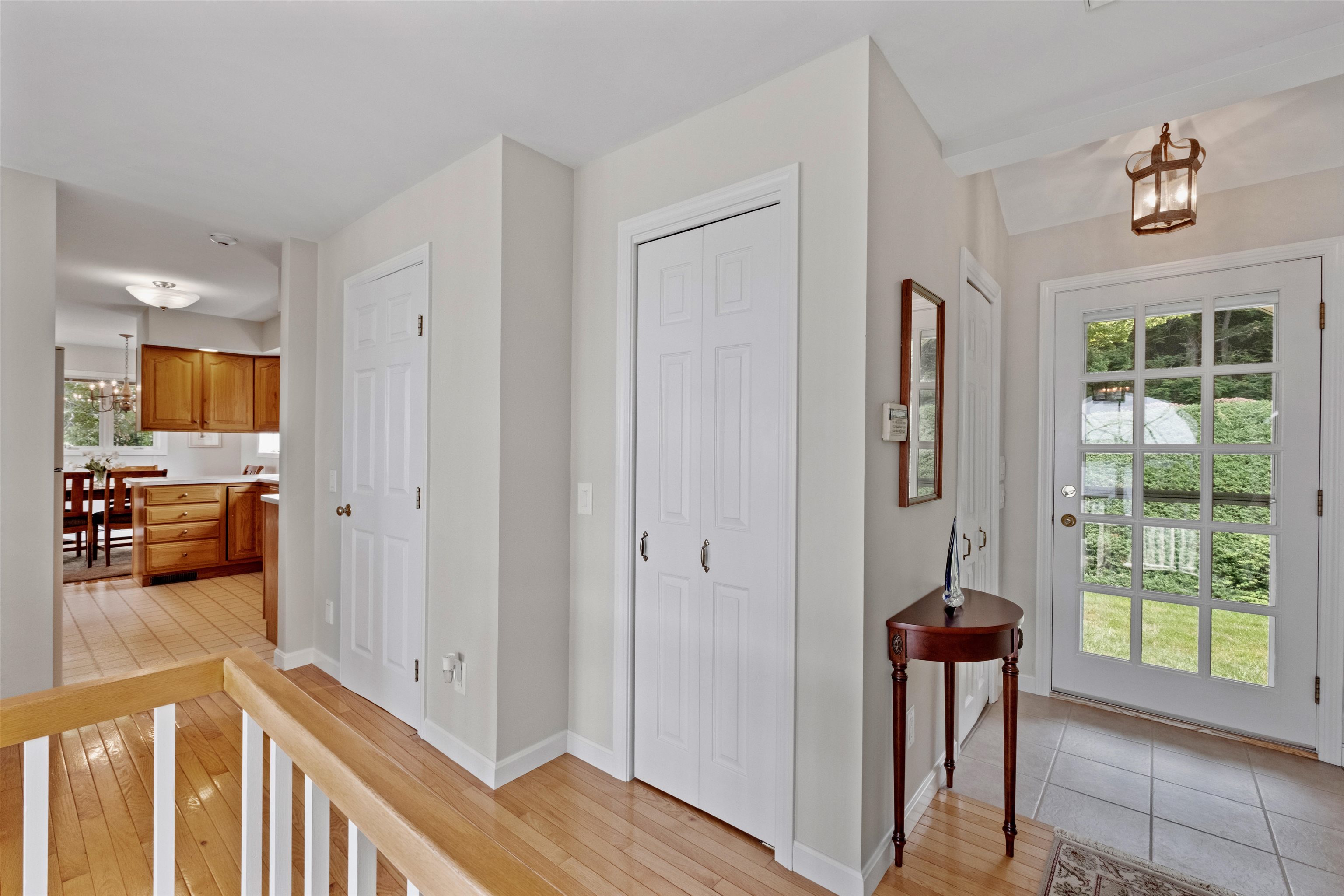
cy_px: 448
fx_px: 560
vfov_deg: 77.3
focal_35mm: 15
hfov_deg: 100.4
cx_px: 672
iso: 800
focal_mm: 10
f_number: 8
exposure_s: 1/20
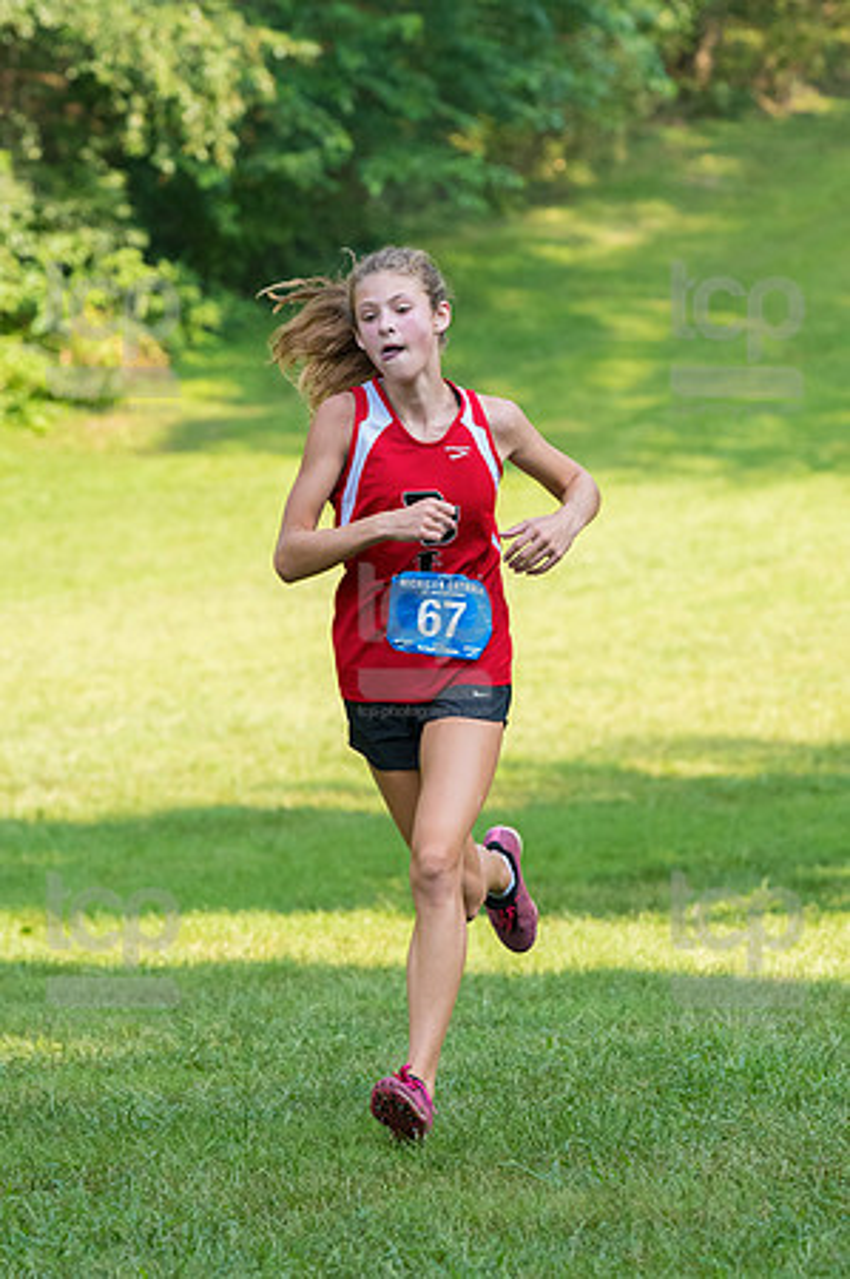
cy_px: 640
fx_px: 7703
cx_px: 425
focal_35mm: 217
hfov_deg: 6.3
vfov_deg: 9.5
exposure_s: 1/1600
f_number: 5
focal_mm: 145
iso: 1600
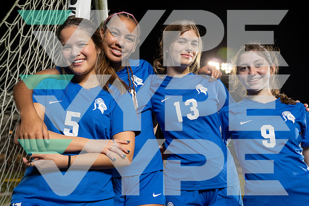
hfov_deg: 53.1
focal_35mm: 36
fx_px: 309
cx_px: 154
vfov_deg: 36.9
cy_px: 103
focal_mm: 36
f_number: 4
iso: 640
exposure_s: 1/125
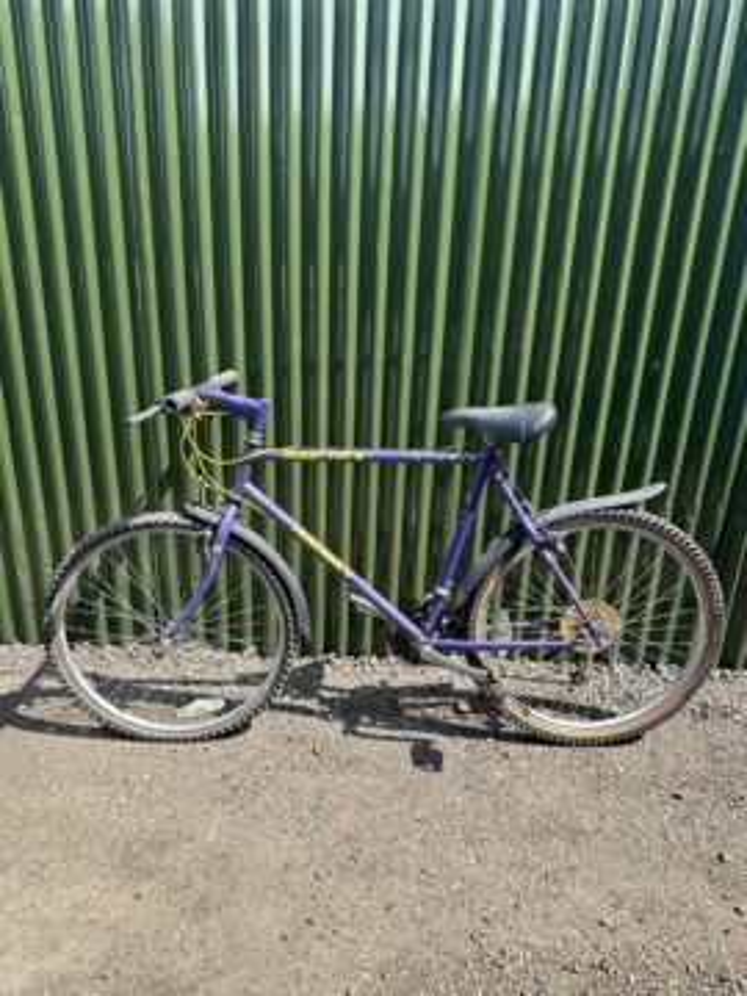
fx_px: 691
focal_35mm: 24
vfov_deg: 71.6
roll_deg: -1.9
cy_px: 498
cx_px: 374
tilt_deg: -19.8
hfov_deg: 56.8
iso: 80
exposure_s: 1/1453
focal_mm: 6.86
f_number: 1.78
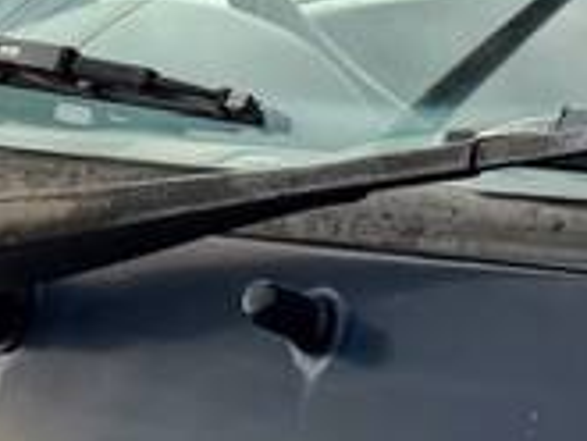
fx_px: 3156
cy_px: 1426
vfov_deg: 7.0
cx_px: 1391
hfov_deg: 9.5
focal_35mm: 186
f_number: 1.78
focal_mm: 6.76
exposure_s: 1/1174
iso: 80
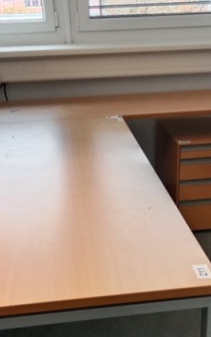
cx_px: 129
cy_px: 280
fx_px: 497
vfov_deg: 36.0
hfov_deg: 23.9
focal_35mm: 54
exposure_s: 1/33.3
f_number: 2.2
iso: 362
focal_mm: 3.65
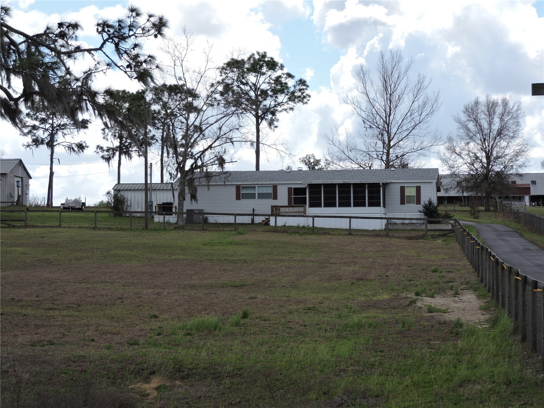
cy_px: 204
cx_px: 272
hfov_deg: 23.0
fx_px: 1336
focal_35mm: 85
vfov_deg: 17.4
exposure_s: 1/640
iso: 100
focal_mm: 15.2
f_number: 4
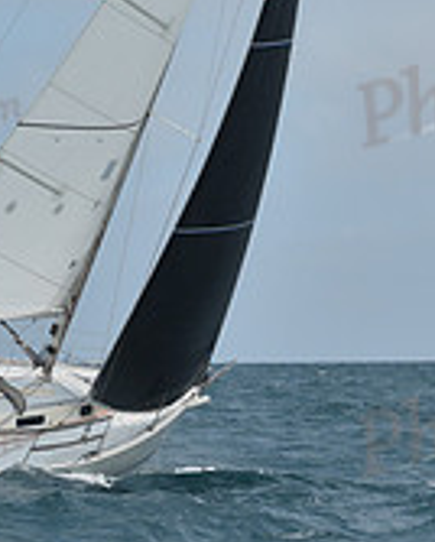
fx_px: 3663
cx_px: 190
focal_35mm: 228
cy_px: -58
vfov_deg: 8.4
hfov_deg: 6.8
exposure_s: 1/800
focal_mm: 70
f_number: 11
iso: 250
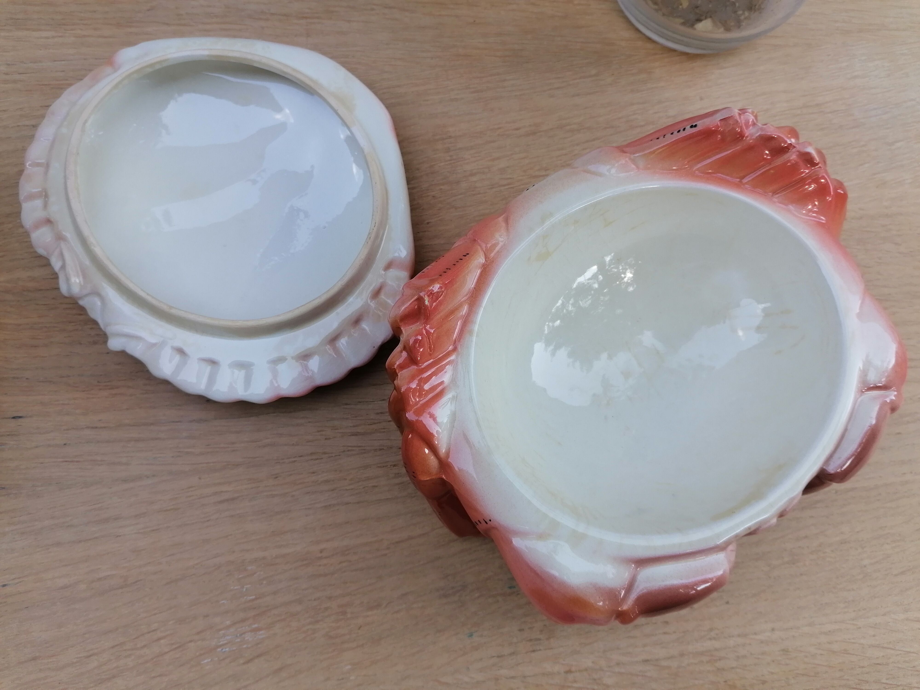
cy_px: 345
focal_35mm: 27
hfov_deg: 65.3
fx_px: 718
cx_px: 460
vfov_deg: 51.4
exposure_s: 1/104
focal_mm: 4.75
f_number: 1.8
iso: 50
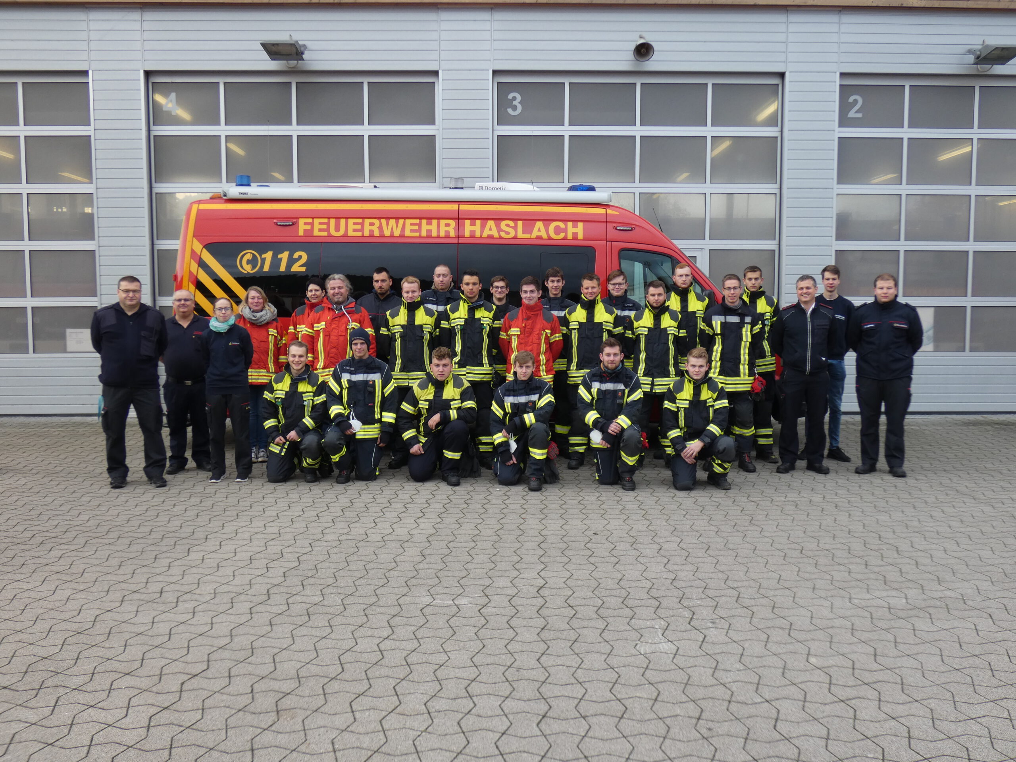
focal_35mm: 30
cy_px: 381
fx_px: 881
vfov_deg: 46.8
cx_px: 508
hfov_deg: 60.0
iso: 80
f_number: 3.3
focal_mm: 5.3
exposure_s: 1/125
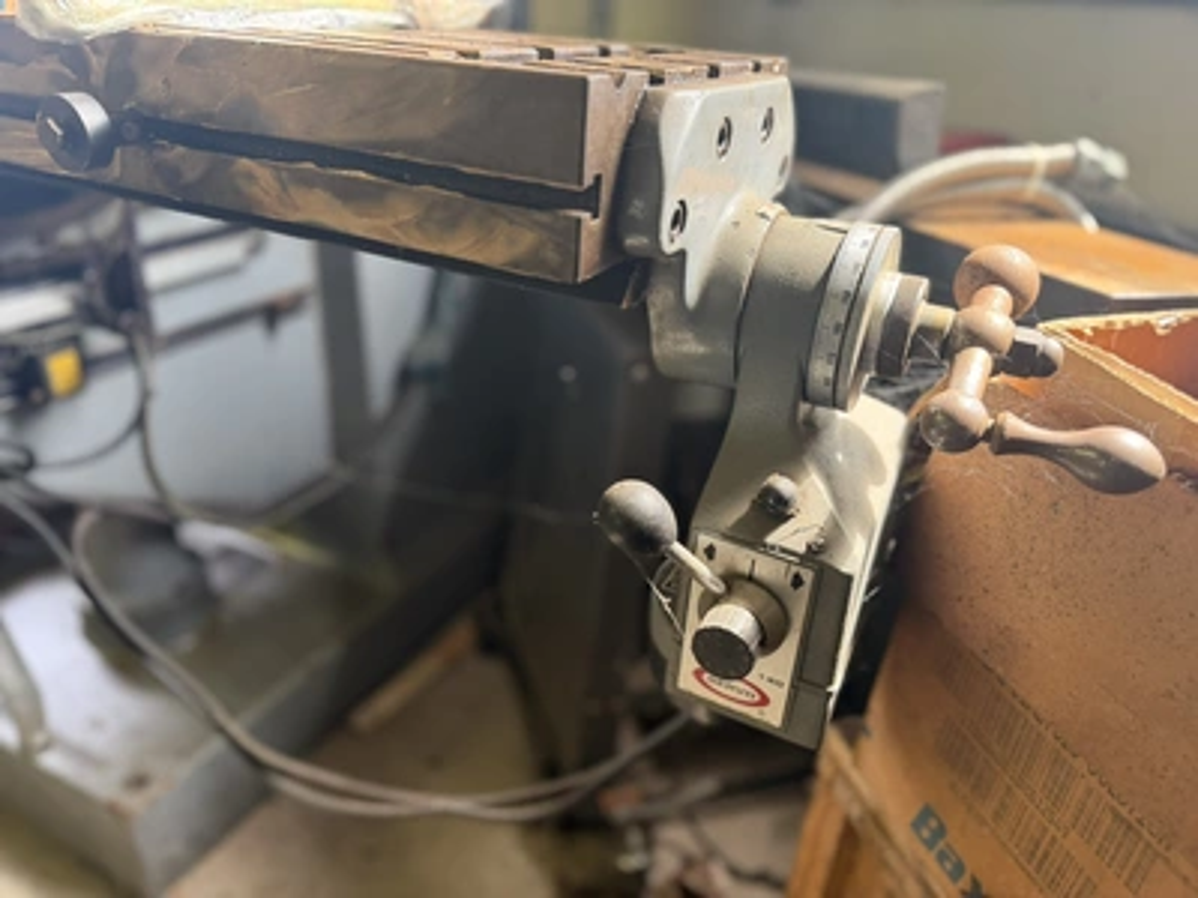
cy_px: 449
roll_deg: -5.2
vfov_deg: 56.8
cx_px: 599
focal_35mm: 24
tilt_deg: -27.4
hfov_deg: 71.6
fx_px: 831
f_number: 1.78
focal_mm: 6.76
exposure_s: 1/60
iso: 250
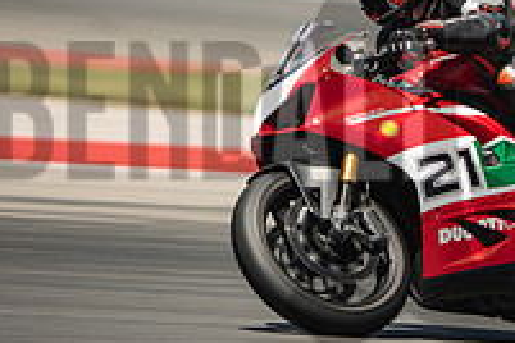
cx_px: 530
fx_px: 12388
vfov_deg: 1.6
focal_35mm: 866
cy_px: 114
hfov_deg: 2.4
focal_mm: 200
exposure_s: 1/250
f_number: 2
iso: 160
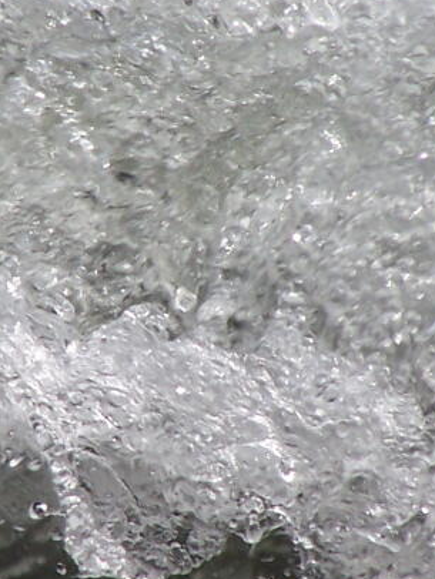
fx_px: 21374
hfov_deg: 1.2
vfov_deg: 1.6
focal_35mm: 1277
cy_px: 339
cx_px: 158
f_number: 7.1
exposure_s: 1/640
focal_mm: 63
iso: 80
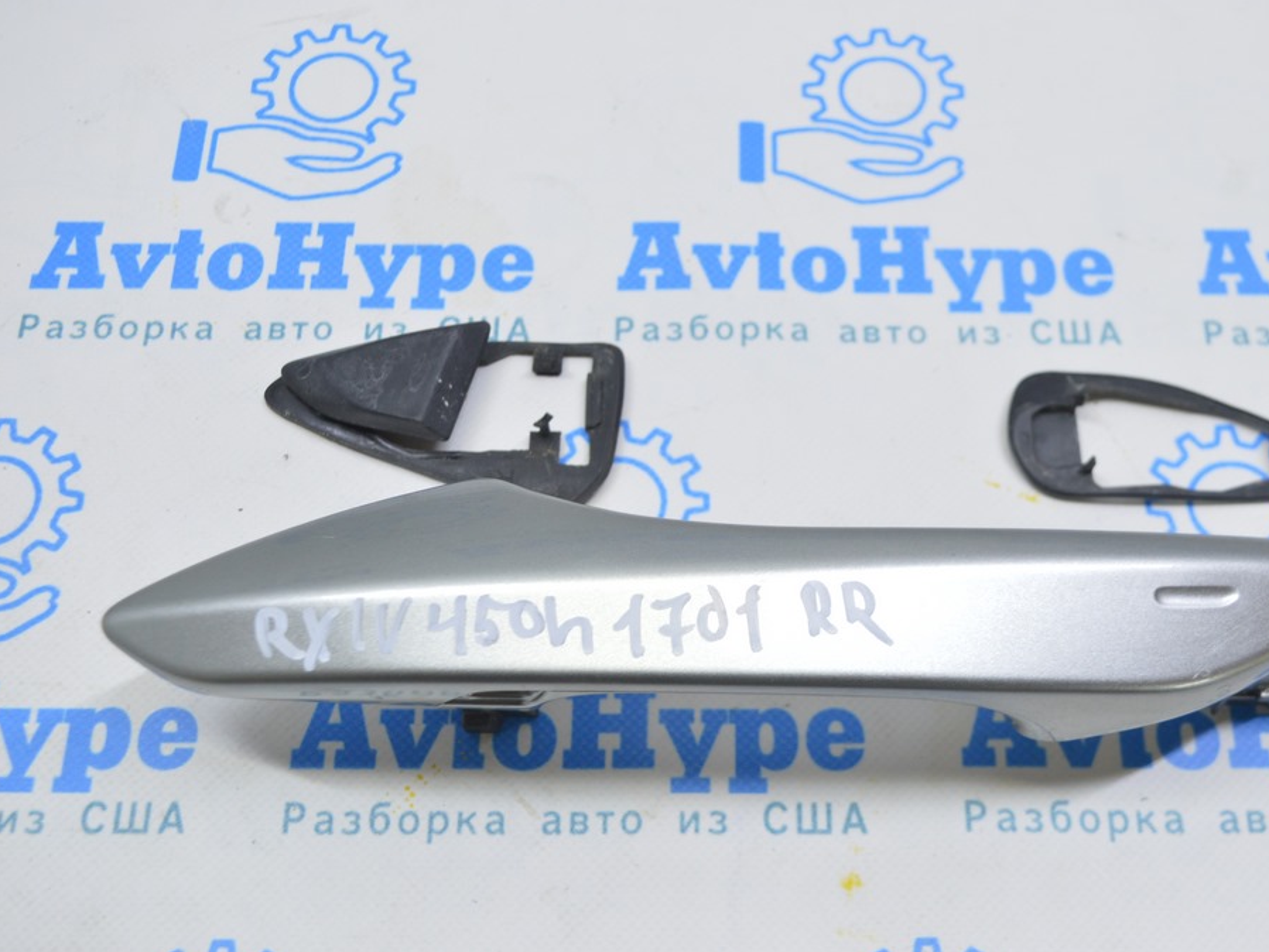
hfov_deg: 41.1
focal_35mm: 46
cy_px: 478
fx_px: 1687
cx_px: 718
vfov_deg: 31.5
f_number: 5.6
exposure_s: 1/20
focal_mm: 28
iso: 400
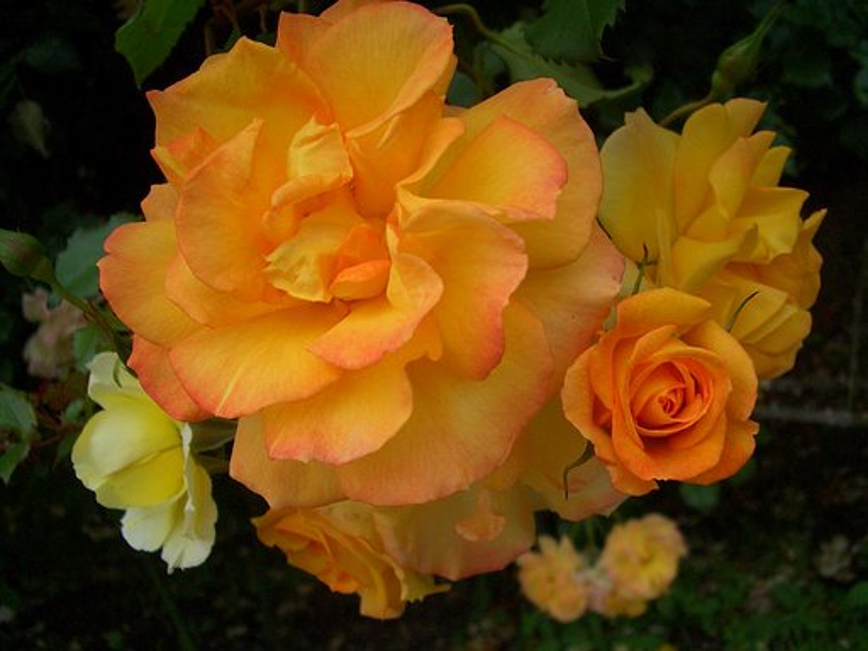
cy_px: 326
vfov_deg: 40.7
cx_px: 434
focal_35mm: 35
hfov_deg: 52.6
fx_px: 878
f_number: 2.6
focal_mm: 5.8
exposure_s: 1/500
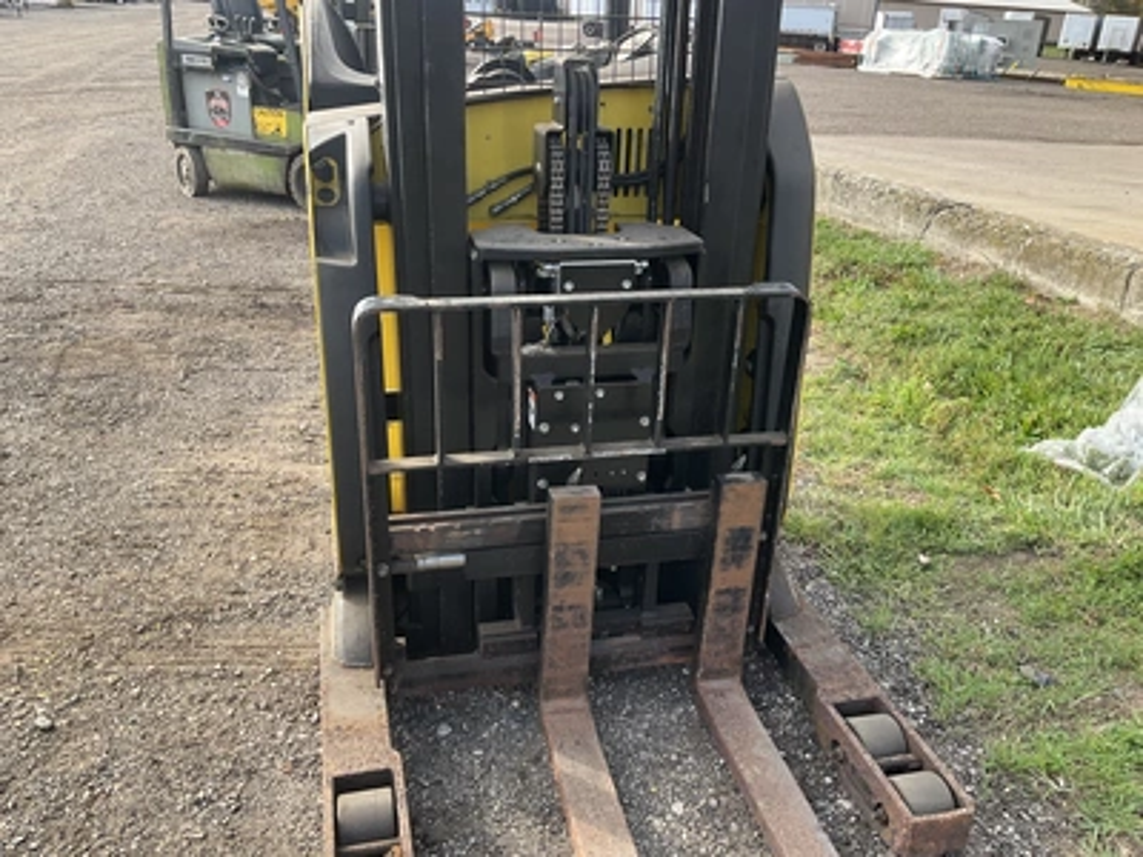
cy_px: 428
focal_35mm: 29
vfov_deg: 48.2
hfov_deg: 61.7
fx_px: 958
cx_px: 572
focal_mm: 3
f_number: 1.8
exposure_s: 1/391
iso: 25
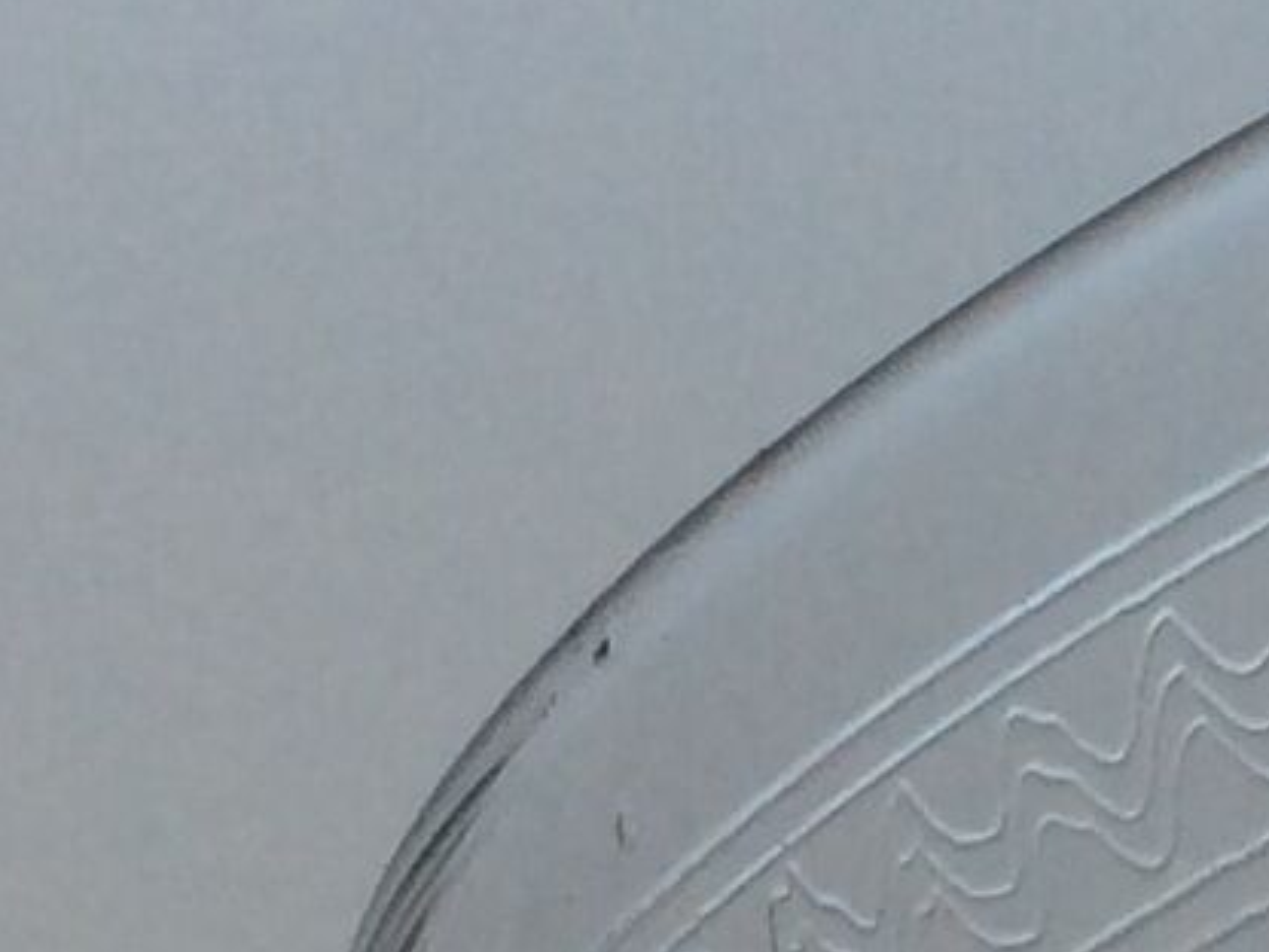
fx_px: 7295
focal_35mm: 199
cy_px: 1422
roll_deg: +5.7
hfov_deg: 9.7
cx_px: 1681
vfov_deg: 7.3
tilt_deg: -17.4
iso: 32
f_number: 2.4
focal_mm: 3.3
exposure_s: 1/184
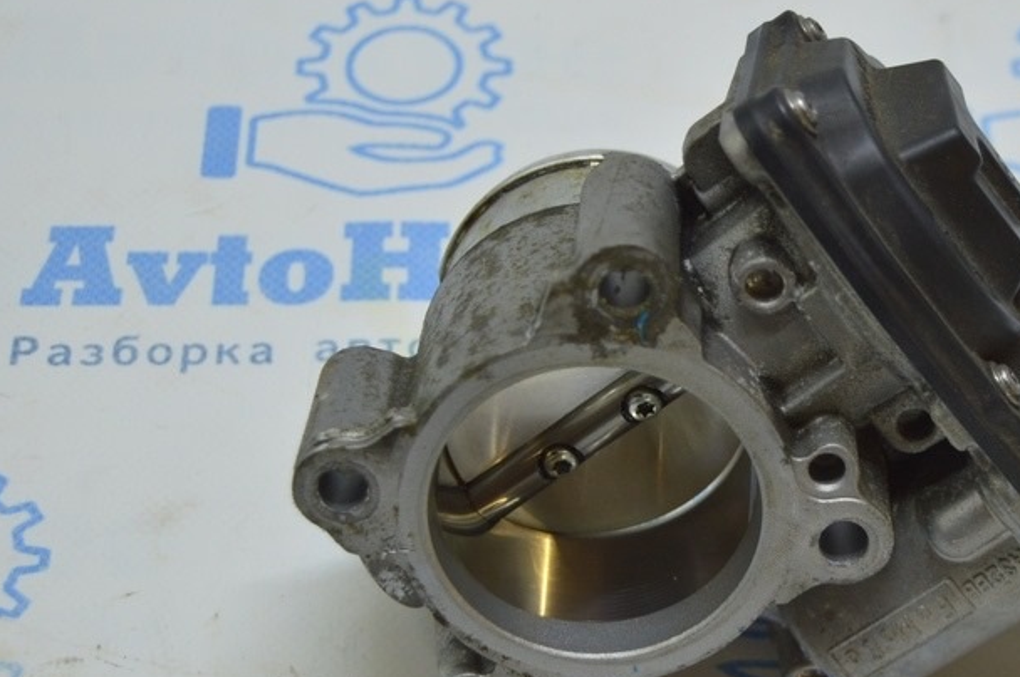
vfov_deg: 15.0
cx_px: 695
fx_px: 2576
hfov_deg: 22.3
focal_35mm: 91
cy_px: 413
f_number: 4.8
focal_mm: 36
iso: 400
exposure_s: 1/60
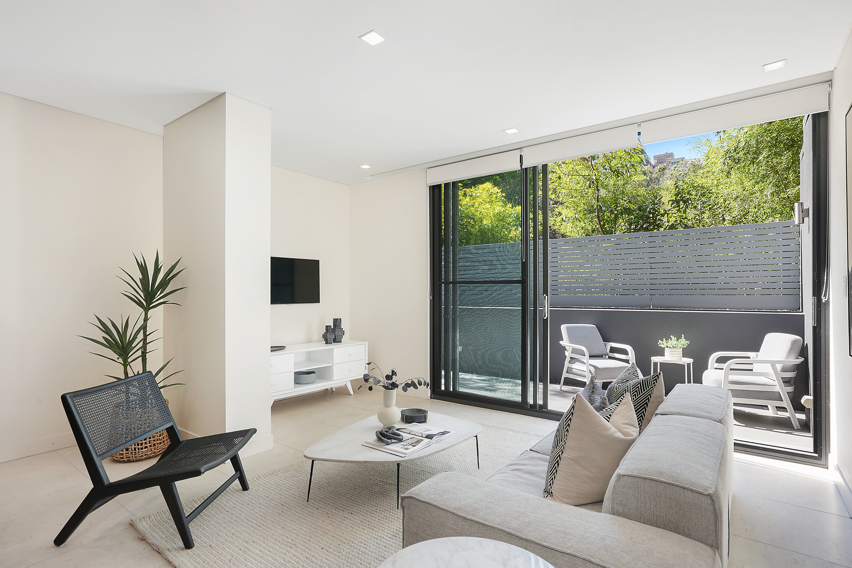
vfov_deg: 67.4
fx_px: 426
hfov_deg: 89.9
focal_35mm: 18
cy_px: 295
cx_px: 408
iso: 100
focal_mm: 17
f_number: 10
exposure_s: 1/40
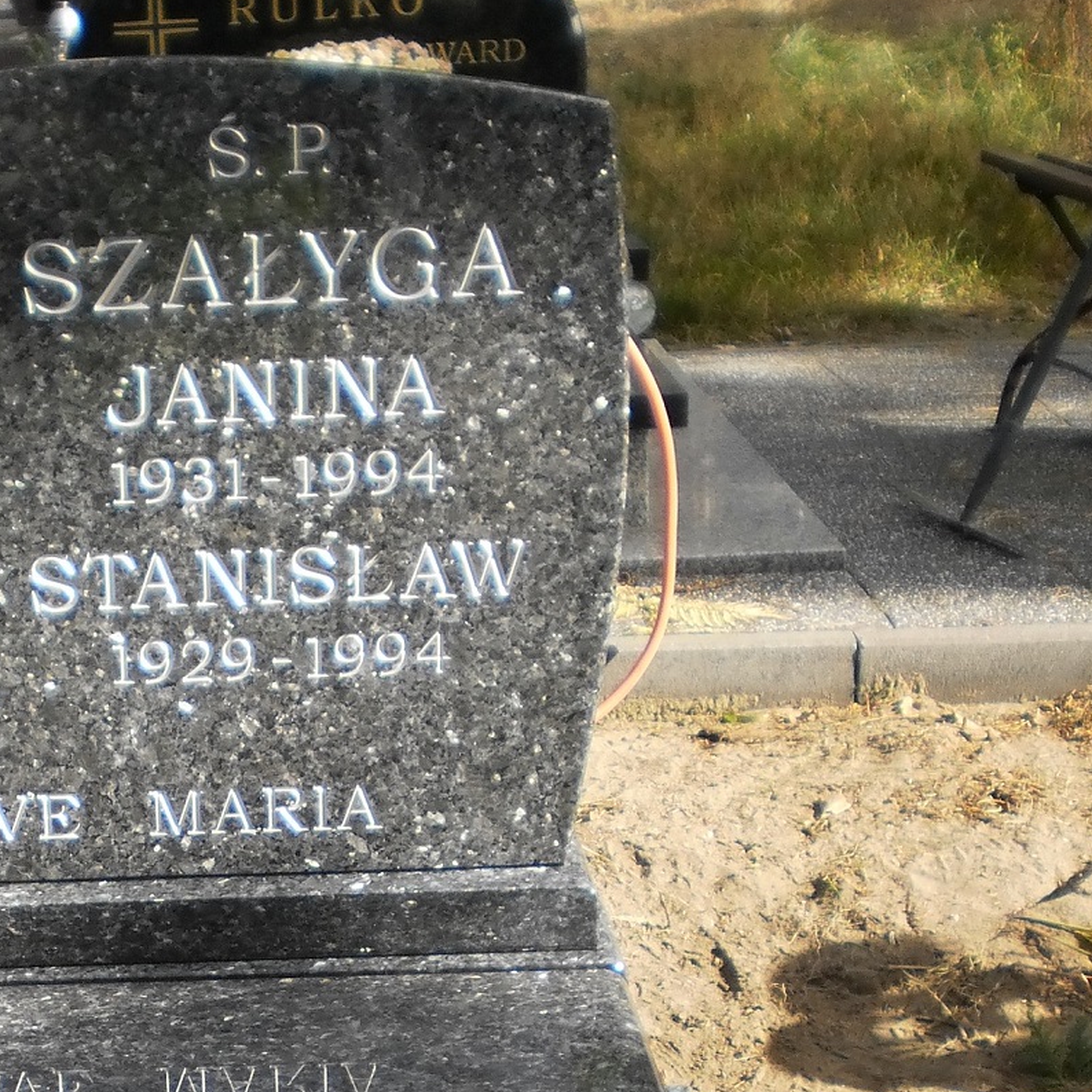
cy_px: 944
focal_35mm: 78
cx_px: 113
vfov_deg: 21.8
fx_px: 2784
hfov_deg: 21.7
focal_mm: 6.3
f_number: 3.1
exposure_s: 1/400
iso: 100
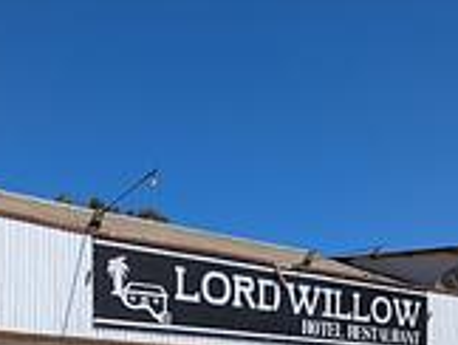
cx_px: 109
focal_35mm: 63
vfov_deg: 21.3
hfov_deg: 30.1
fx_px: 835
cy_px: 441
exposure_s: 1/3333
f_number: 1.85
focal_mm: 6.81
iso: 47
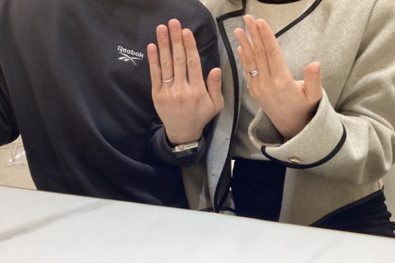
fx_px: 362
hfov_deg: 57.2
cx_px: 202
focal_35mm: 33
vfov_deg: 40.0
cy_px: 131
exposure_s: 1/120
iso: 64
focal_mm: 3.3
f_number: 2.4
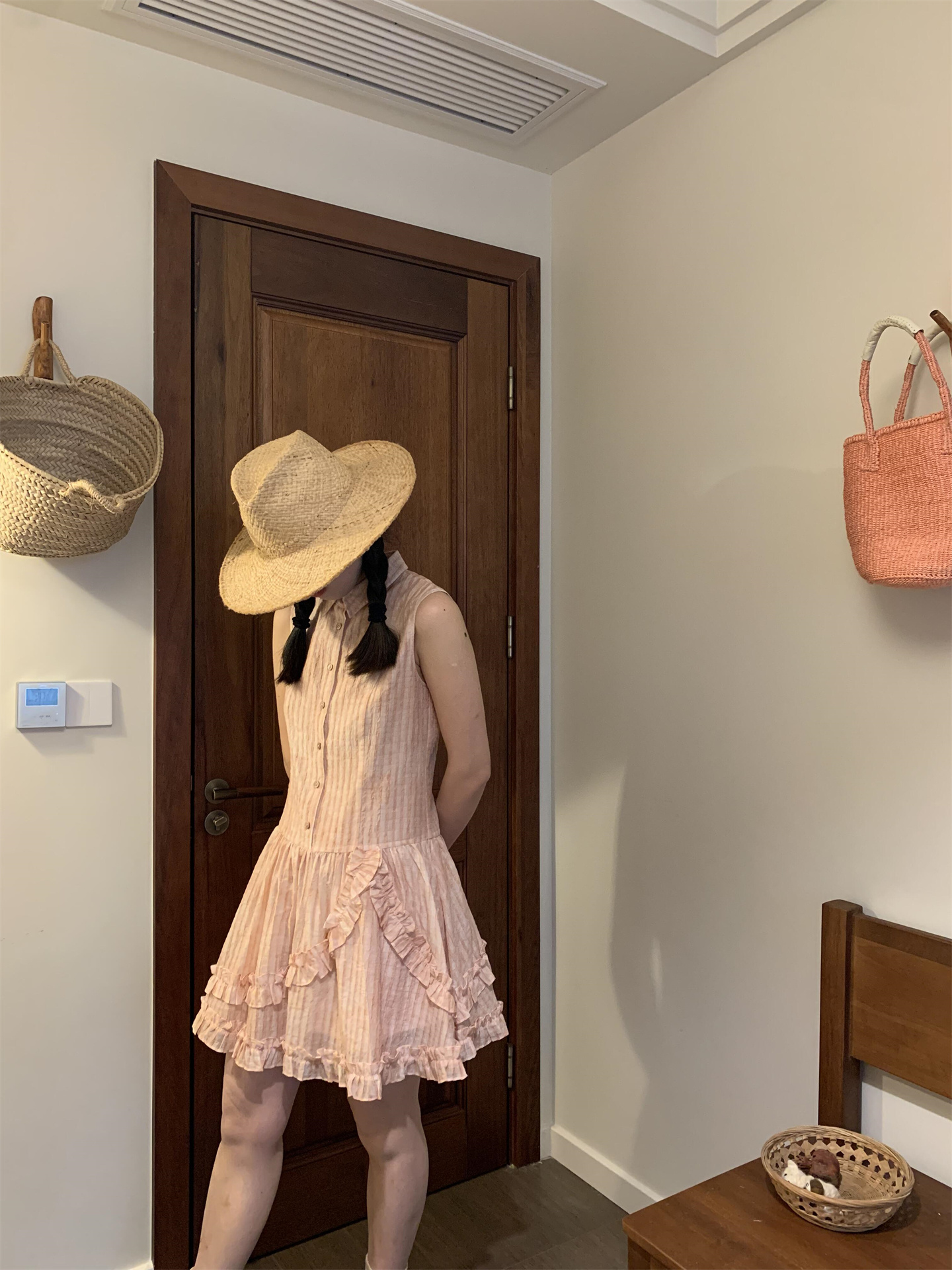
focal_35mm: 26
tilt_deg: +0.5
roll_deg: +0.3
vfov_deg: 67.3
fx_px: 953
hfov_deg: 53.1
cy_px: 635
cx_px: 476
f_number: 1.8
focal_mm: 4.25
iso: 320
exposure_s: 1/33
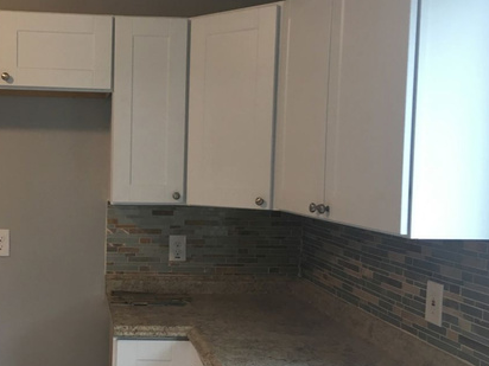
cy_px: 208
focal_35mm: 45
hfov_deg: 40.9
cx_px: 125
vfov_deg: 32.1
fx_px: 636
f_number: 2.2
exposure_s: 1/30
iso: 64
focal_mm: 4.15
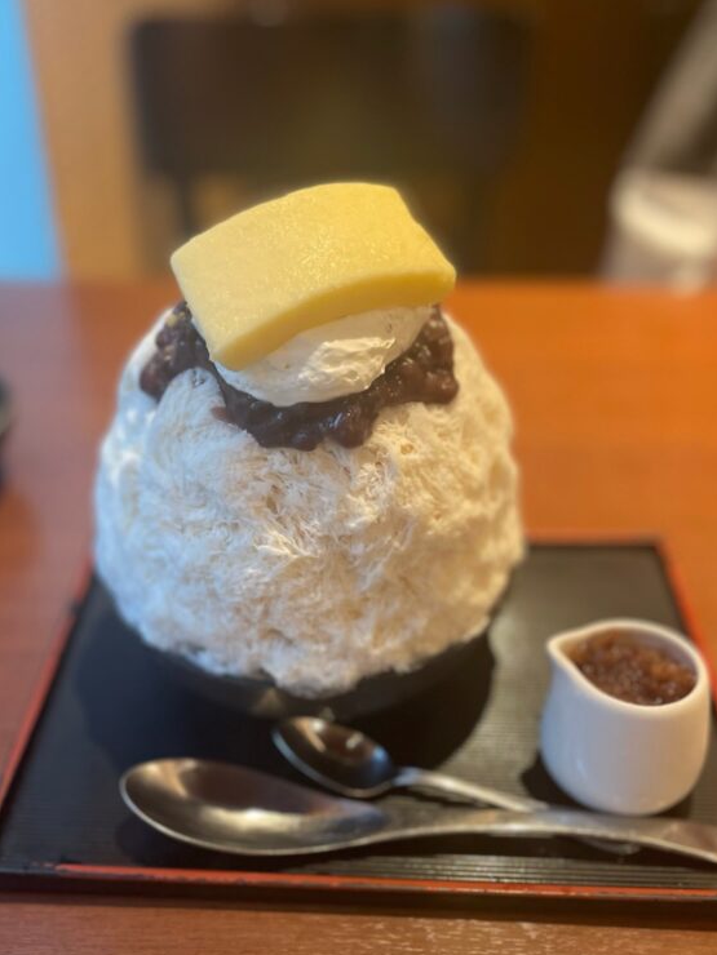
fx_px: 994
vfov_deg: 51.1
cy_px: 556
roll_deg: +2.5
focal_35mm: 36
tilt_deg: -37.8
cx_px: 329
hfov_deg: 39.6
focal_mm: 4.2
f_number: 1.6
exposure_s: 1/50
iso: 200
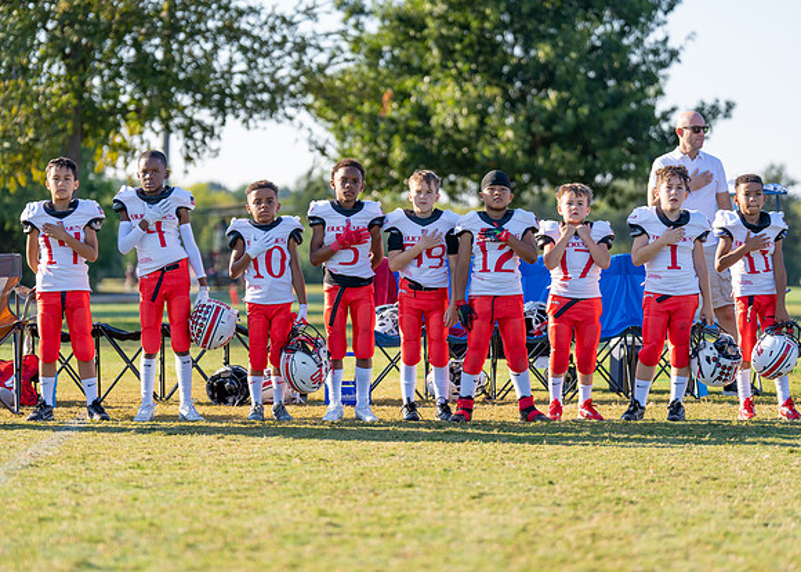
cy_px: 286
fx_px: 2788
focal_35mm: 123
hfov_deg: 16.3
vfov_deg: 11.7
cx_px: 380
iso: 100
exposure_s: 1/640
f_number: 2.8
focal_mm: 117
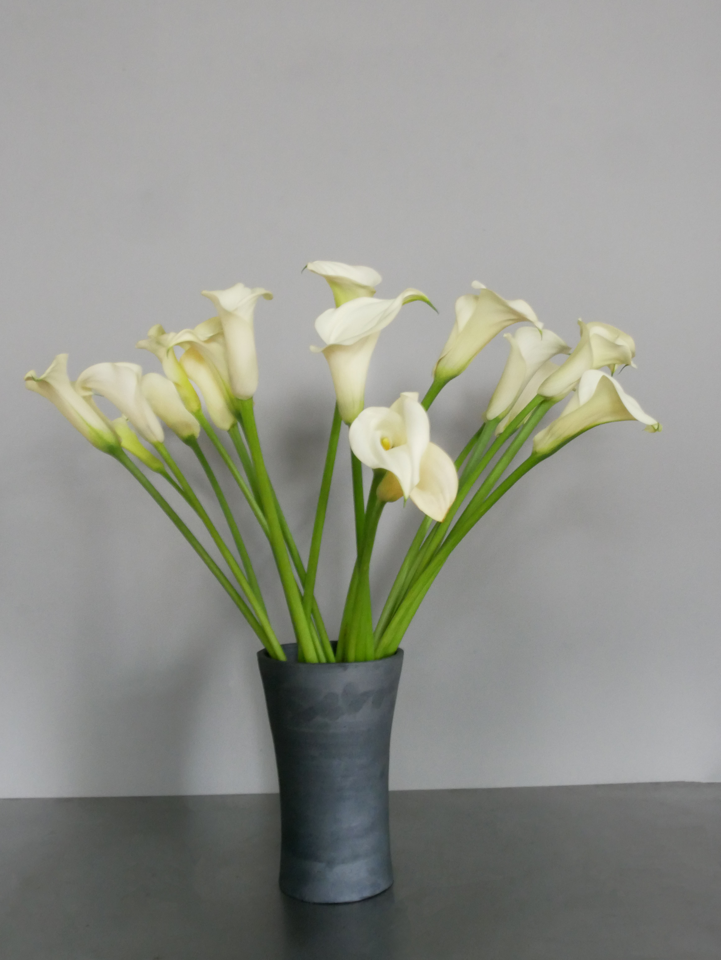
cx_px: 360
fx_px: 833
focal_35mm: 30
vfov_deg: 59.9
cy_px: 480
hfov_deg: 46.8
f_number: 22
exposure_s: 1/4
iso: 3200
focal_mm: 15
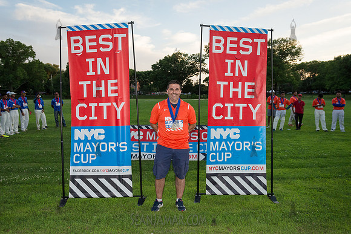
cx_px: 176
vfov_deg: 42.3
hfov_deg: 60.3
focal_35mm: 31
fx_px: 302
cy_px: 117
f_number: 4
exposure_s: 1/2000
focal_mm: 31
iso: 1600
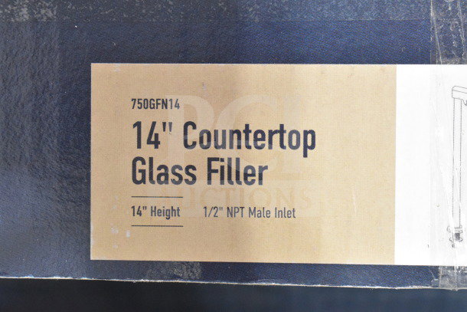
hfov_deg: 24.6
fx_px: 1070
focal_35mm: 82
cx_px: 234
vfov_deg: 16.6
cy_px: 156
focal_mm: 55
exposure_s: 1/100
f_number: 5.6
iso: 5000
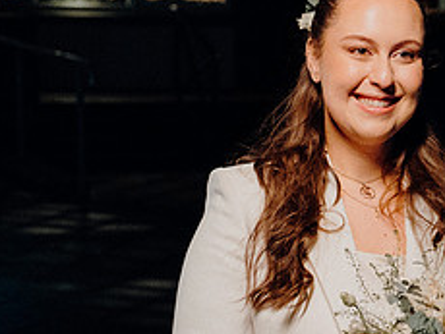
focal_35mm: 155
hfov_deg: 12.7
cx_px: 182
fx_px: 1995
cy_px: 244
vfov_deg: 9.6
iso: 5000
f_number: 3.5
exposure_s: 1/160
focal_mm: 43
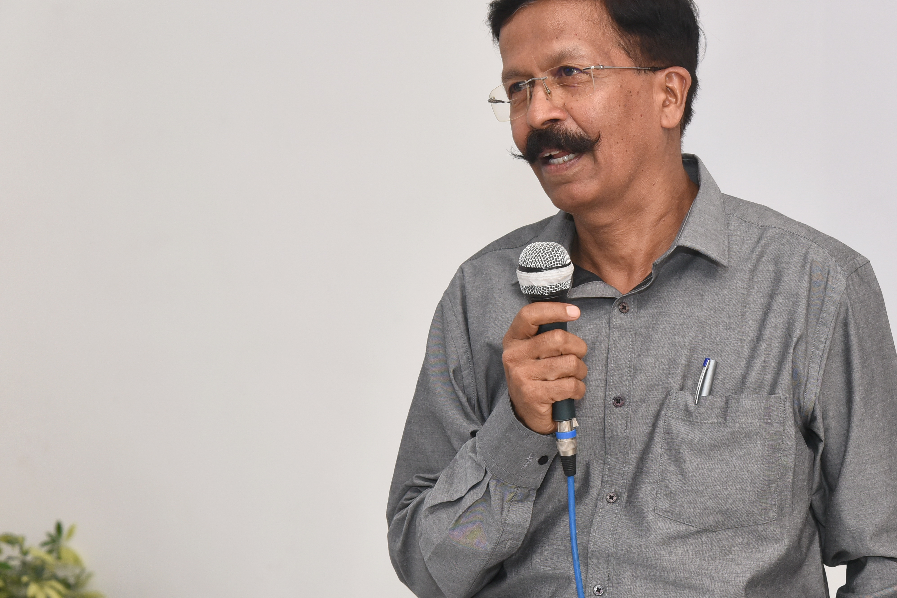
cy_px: 344
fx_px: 2816
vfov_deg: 12.1
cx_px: 626
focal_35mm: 113
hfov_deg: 18.0
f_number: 5.6
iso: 1250
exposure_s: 1/160
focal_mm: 75
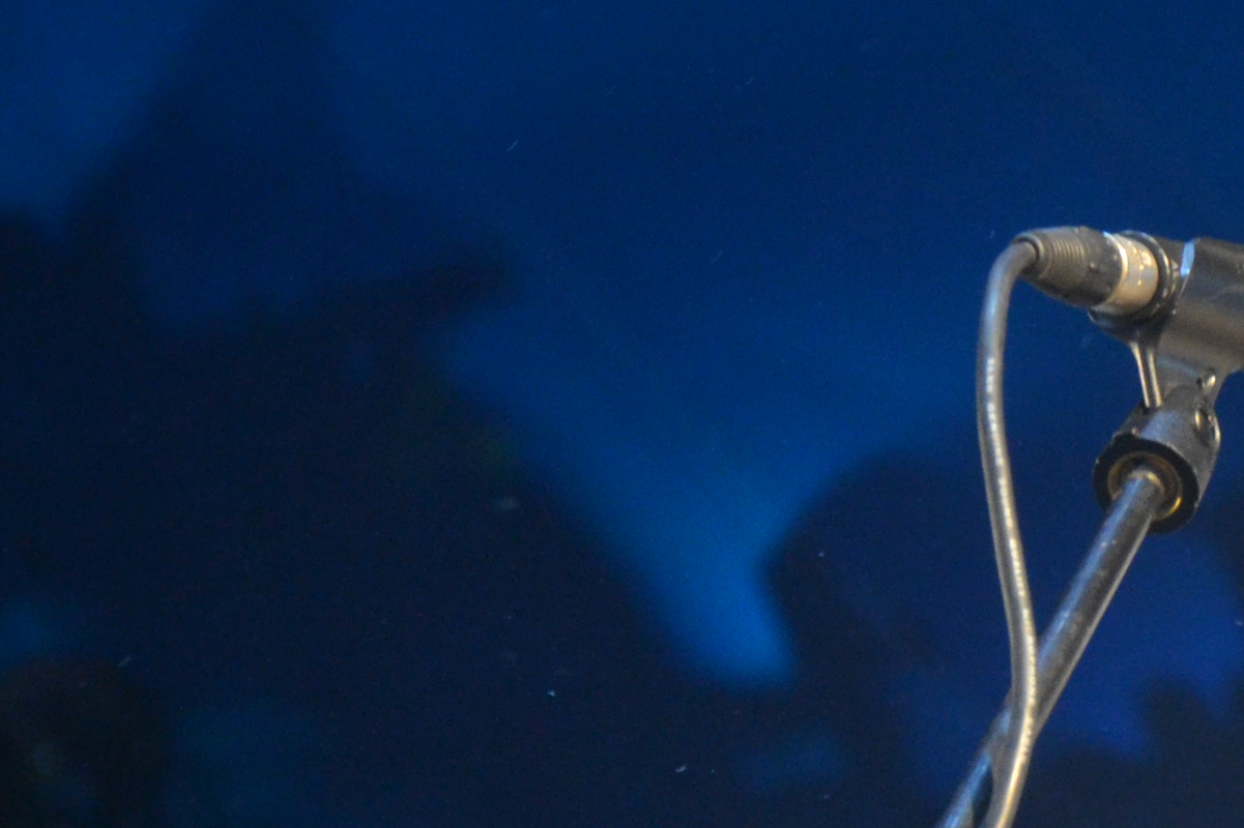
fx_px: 9845
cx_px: 1350
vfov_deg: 4.8
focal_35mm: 285
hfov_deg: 7.2
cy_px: 650
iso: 1100
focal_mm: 66
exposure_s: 1/60
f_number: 5.3
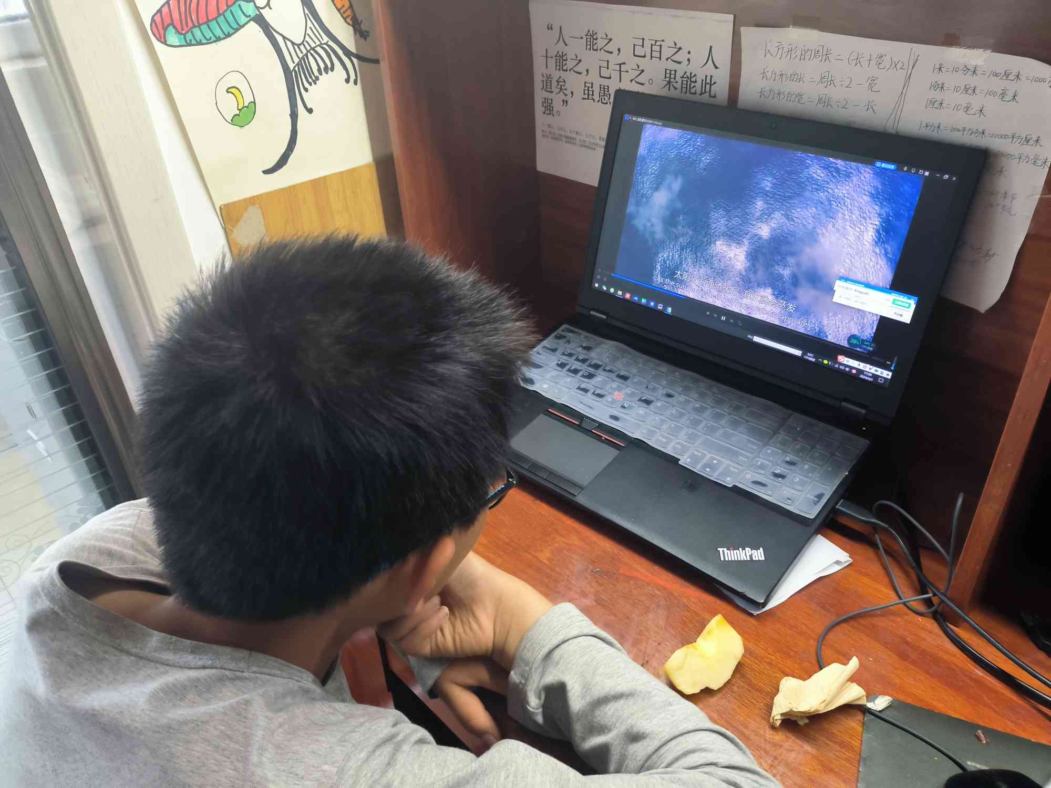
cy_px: 394
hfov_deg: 69.4
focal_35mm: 25
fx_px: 759
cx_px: 526
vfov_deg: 54.9
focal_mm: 4.71
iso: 764
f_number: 1.79
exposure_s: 1/50.3
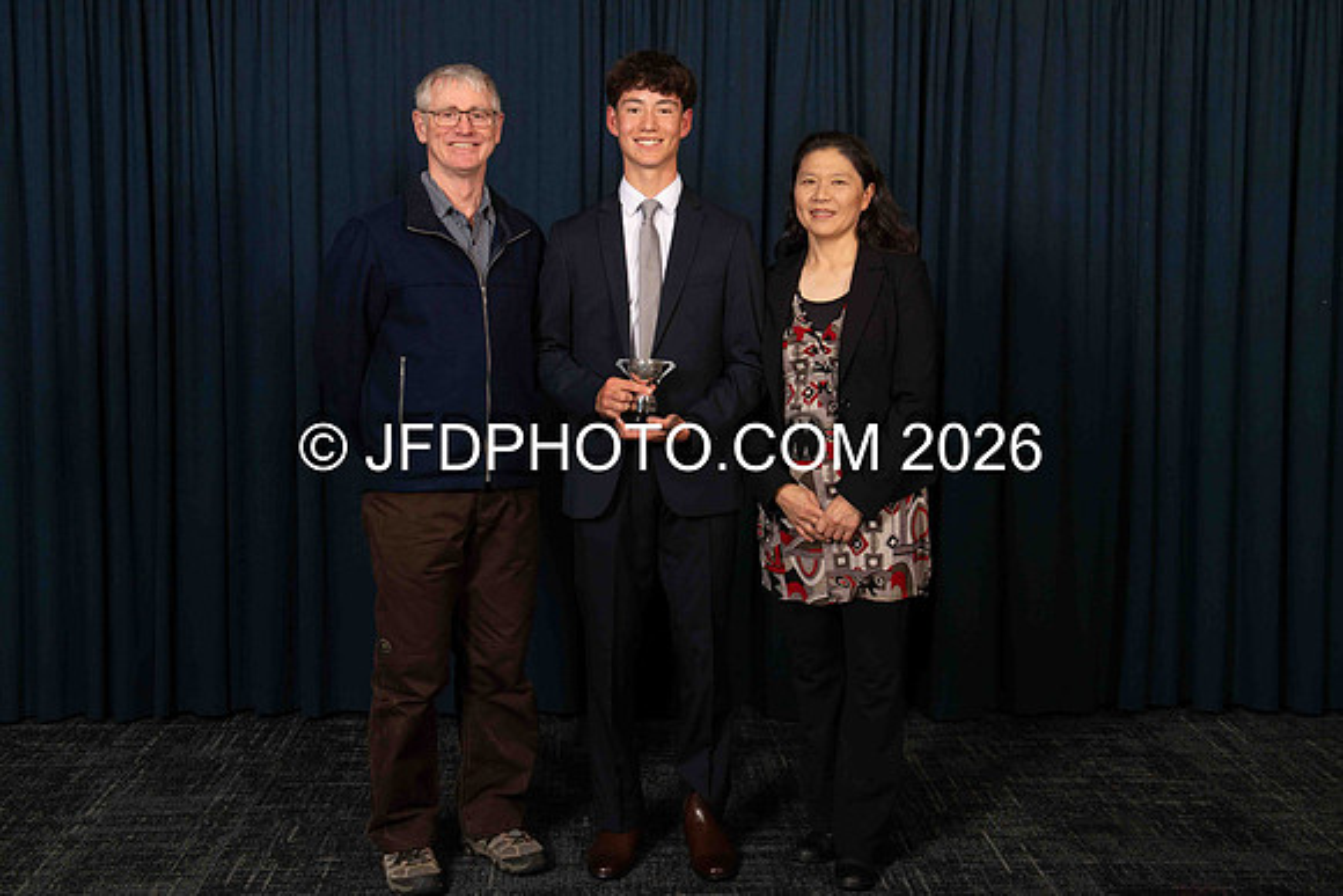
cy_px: 405
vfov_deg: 28.1
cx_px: 672
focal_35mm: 48
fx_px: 1791
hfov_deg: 41.1
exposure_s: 1/250
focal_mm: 42
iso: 125
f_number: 5.6
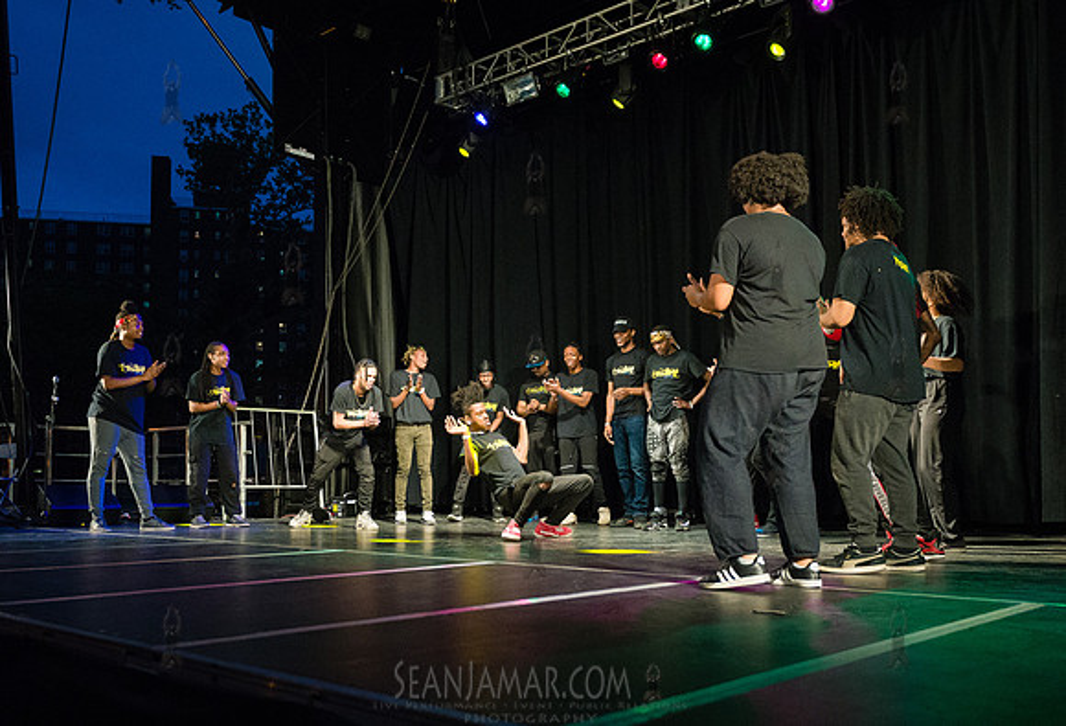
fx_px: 998
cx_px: 511
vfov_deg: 39.8
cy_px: 434
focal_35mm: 33
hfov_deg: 56.2
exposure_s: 1/1000
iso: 4000
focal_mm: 24
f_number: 2.8
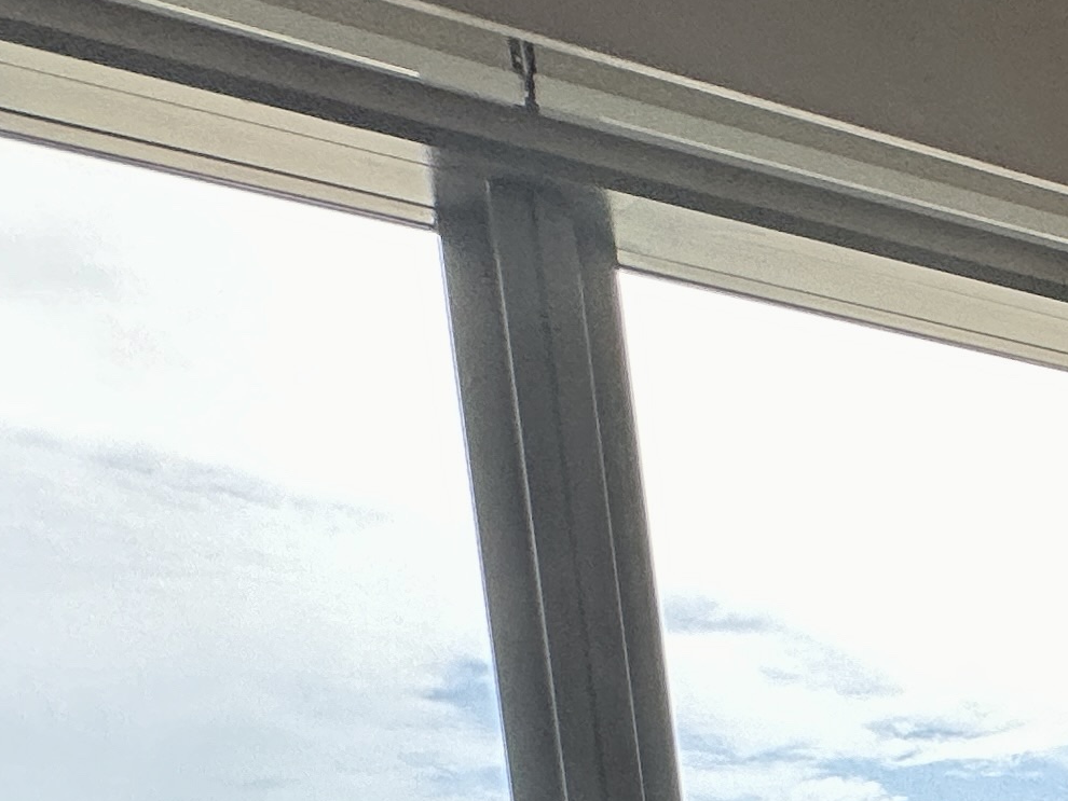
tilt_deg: -4.8
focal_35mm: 57
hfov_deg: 20.8
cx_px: 1994
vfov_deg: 20.6
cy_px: 1306
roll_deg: +2.7
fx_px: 1759
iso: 64
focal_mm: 2.22
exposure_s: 1/100
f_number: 2.2
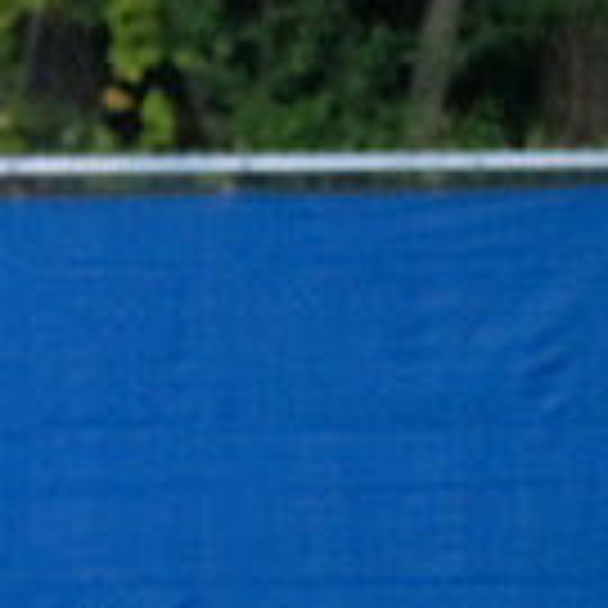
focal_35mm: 1429
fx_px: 28396
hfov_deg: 1.2
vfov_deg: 1.2
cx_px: -531
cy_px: 430
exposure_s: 1/2000
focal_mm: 390
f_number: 5.6
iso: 6400
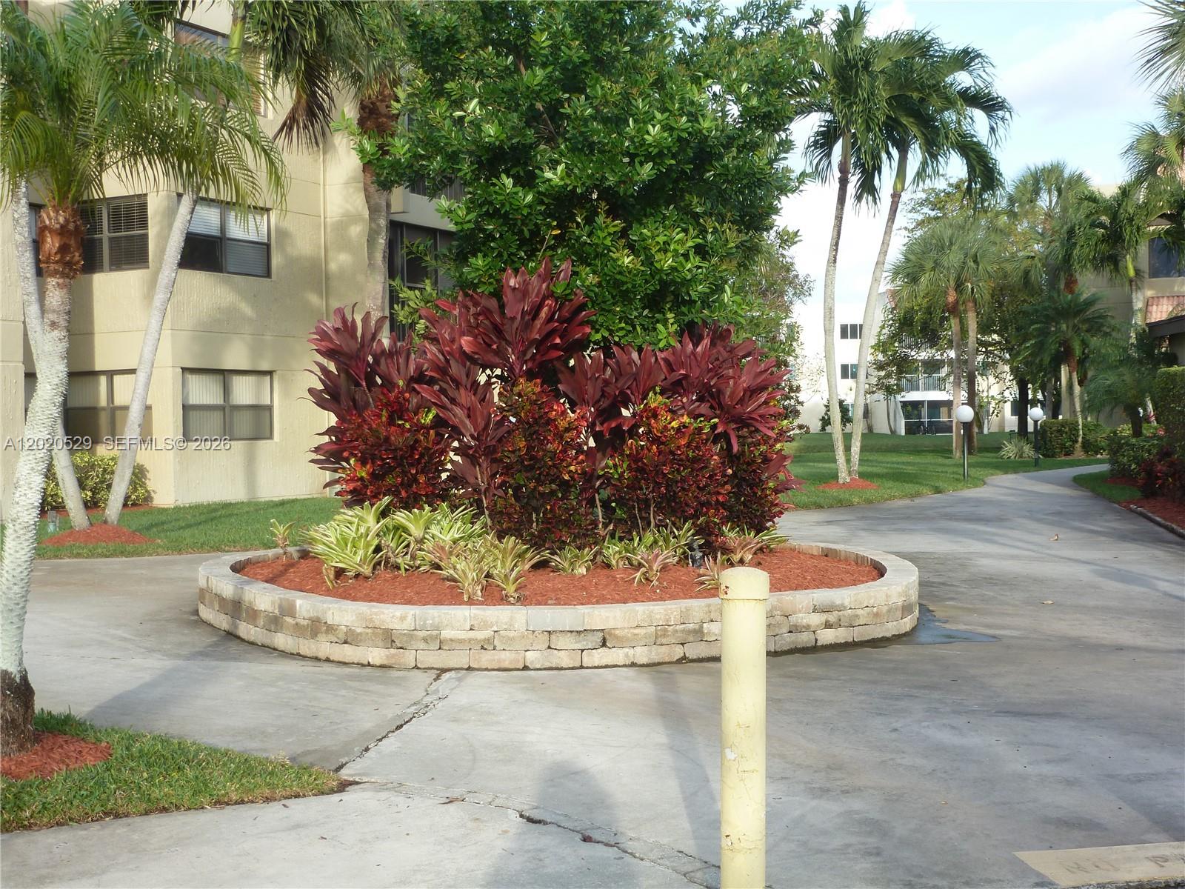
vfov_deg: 32.2
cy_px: 444
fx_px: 1540
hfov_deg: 42.1
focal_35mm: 45
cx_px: 592
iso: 100
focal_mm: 8
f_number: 4
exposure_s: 1/160
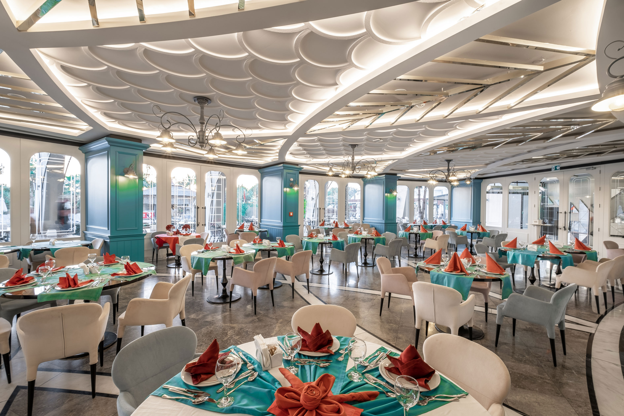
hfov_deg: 100.4
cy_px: 208
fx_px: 260
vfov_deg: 77.3
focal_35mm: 15
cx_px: 312
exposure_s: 1/3
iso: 160
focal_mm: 10
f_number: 7.1
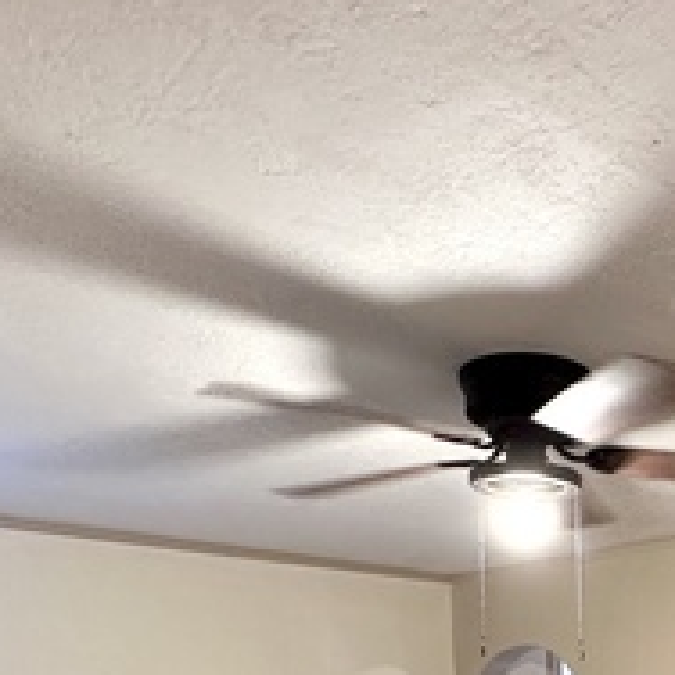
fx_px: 971
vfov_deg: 33.3
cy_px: 750
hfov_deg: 35.6
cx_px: 634
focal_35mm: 44
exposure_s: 1/60
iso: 320
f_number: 2.2
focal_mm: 2.22
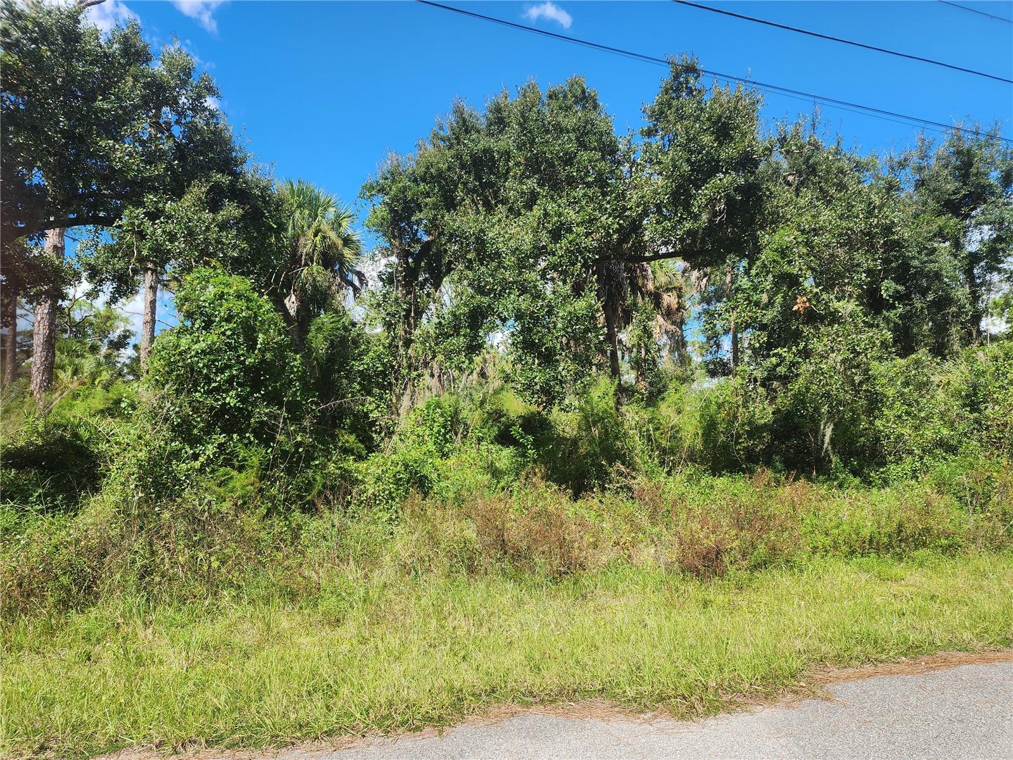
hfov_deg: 73.9
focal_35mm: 23
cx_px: 506
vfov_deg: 58.9
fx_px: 673
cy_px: 380
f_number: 1.8
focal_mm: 6.4
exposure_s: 1/666
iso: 12
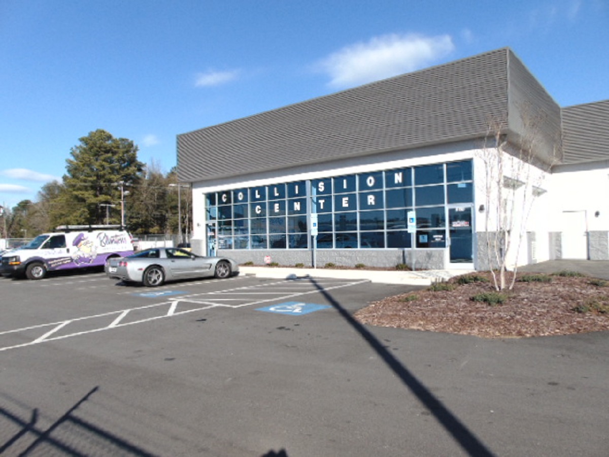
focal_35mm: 25
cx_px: 304
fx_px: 440
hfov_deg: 69.4
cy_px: 228
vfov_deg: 54.9
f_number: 7.7
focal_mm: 4.5
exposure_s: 1/250
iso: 80
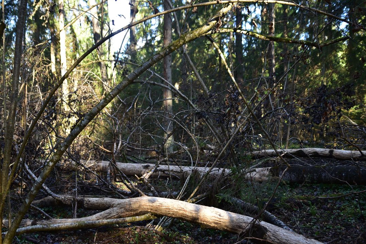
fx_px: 610
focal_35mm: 60
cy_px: 134
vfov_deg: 22.6
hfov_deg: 33.4
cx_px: 173
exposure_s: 1/125
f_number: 3.5
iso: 250
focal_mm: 50
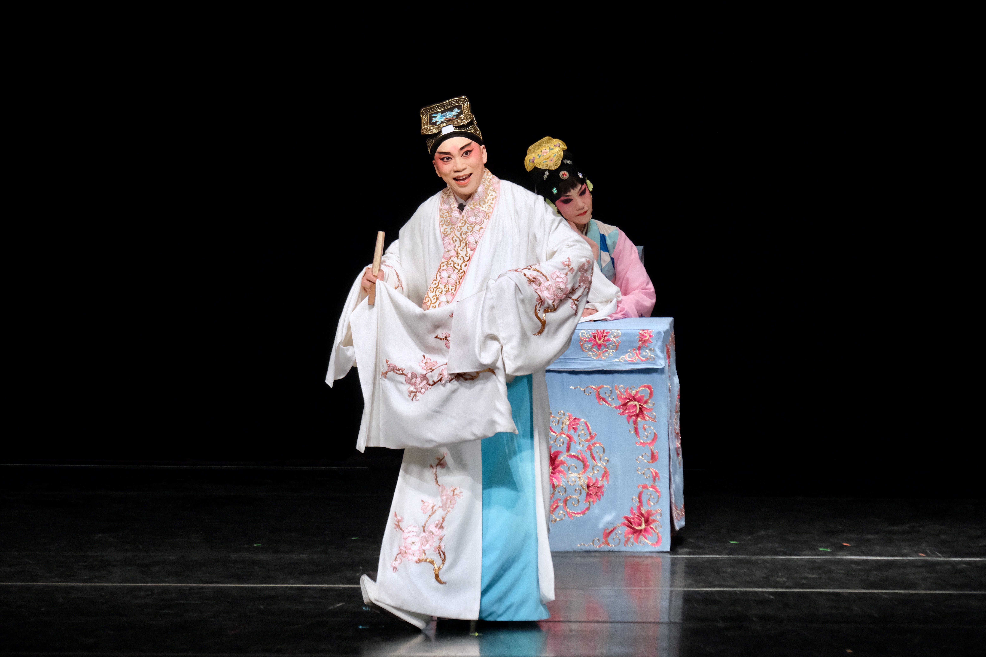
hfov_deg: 6.9
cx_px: 493
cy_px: 328
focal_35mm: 300
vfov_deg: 4.6
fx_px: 8216
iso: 3200
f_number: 8
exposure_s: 1/250
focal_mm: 200
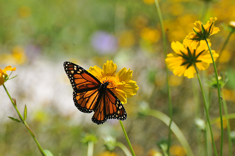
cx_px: 118
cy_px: 78
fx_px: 2933
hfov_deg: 4.6
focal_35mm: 450
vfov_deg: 3.0
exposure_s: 1/320
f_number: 9
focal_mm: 300
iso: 200
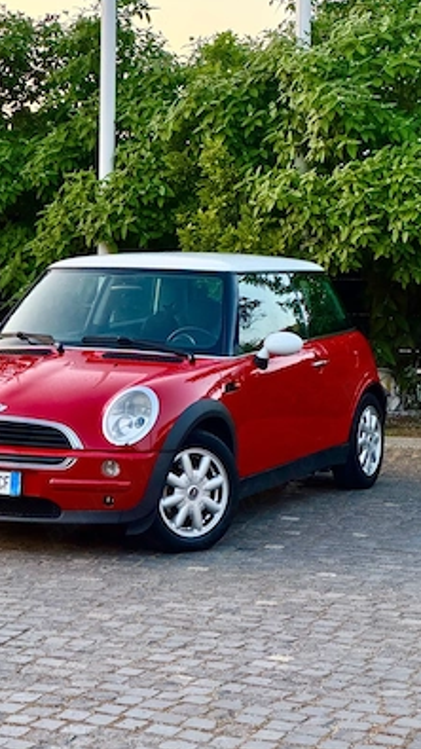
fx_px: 1688
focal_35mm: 85
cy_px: 374
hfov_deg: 14.2
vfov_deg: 25.0
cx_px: 144
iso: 1000
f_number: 2.8
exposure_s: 1/40
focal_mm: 9
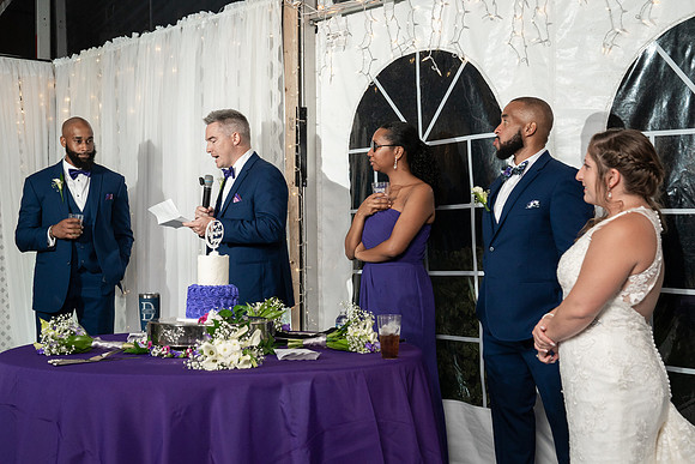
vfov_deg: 28.9
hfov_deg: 42.2
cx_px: 345
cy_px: 232
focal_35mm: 47
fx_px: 900
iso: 1600
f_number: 5.6
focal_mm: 46
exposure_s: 1/200
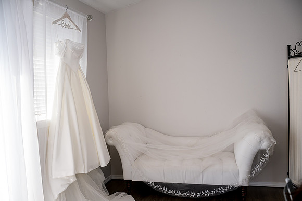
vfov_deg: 37.9
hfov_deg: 54.4
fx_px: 294
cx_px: 151
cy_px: 100
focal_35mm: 35
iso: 1000
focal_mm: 35
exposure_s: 1/320
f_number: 4
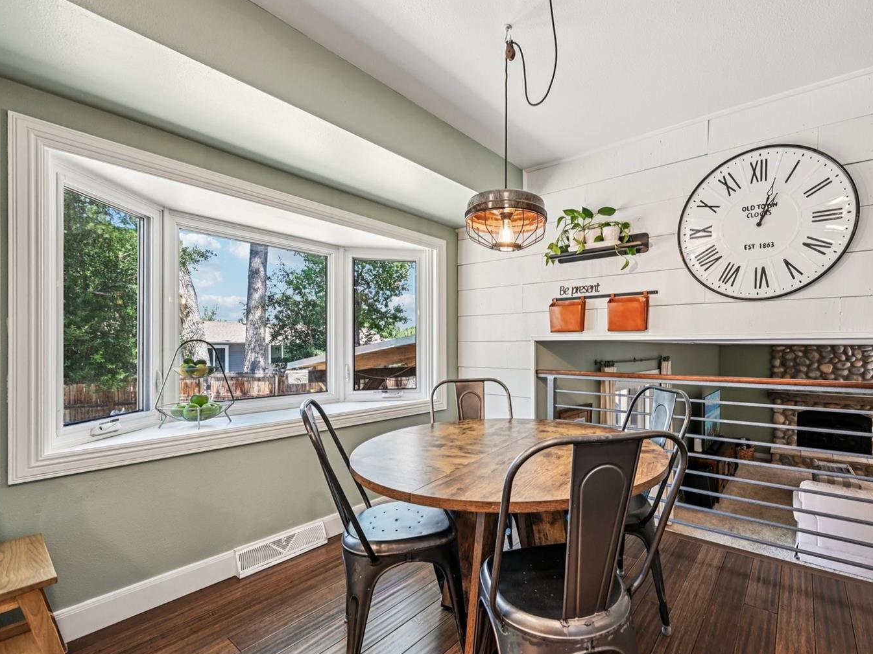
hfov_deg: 93.8
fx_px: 403
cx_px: 501
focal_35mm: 16
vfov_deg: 78.1
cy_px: 338
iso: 400
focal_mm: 14
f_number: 10
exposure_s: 1/15
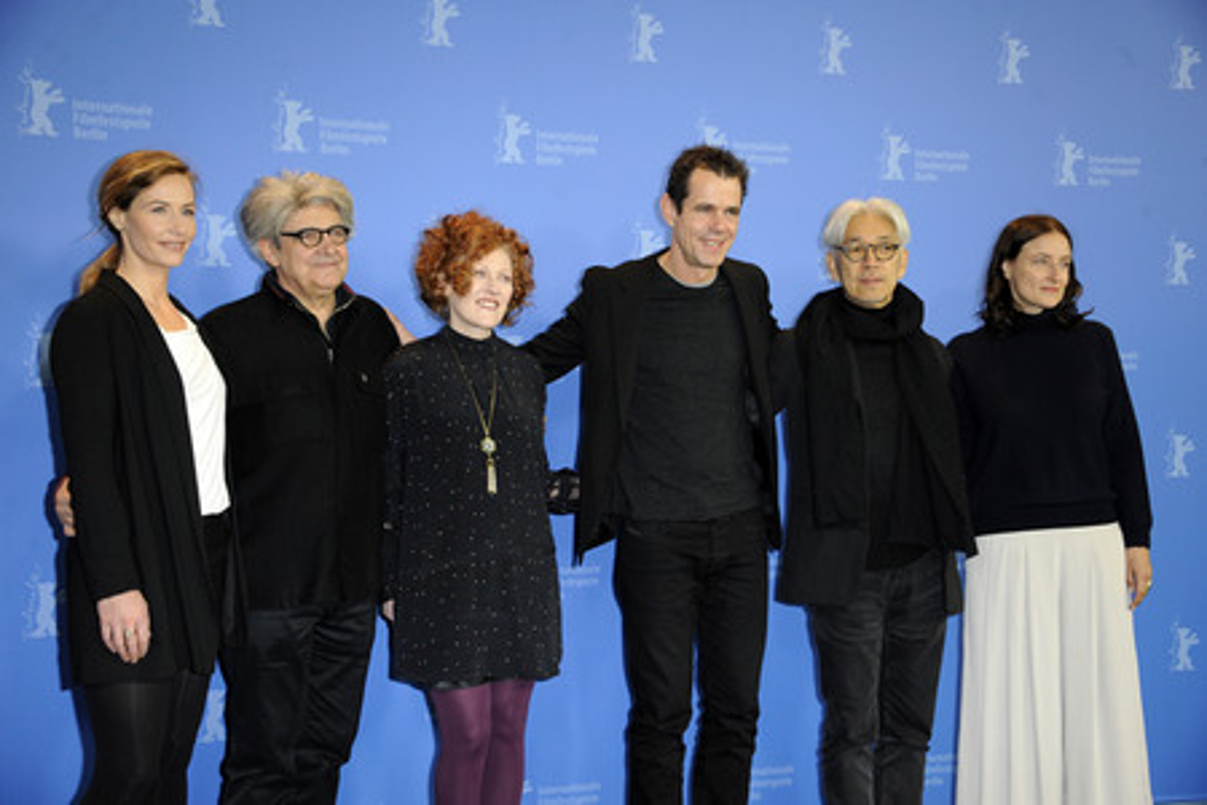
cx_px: 604
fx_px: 1676
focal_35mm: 50
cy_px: 402
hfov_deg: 39.6
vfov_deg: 27.0
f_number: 5
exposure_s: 1/250
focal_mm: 50
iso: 1600
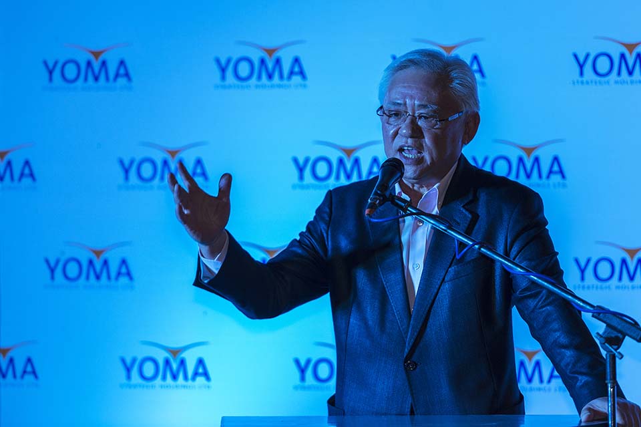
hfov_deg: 11.1
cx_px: 320
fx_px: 3292
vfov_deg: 7.4
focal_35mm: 185
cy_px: 214
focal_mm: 185
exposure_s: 1/250
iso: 640
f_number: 3.5
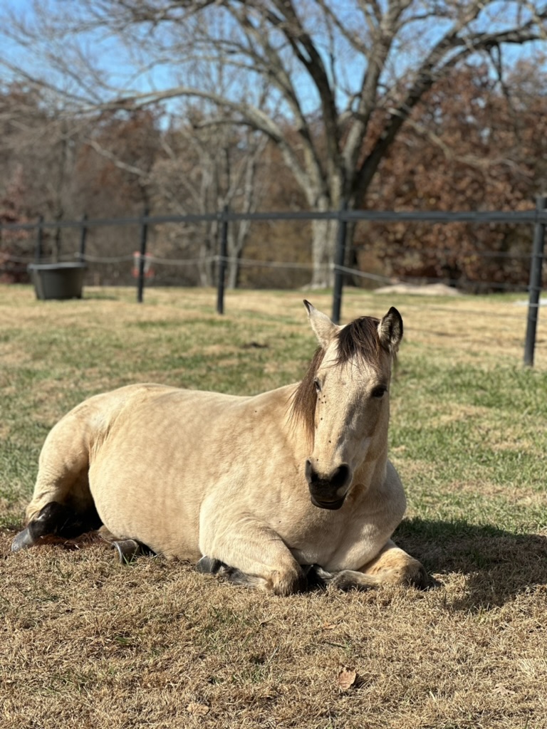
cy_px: 364
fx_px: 1622
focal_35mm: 77
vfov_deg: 25.3
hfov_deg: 19.1
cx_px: 274
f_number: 2.8
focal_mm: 9
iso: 32
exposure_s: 1/713
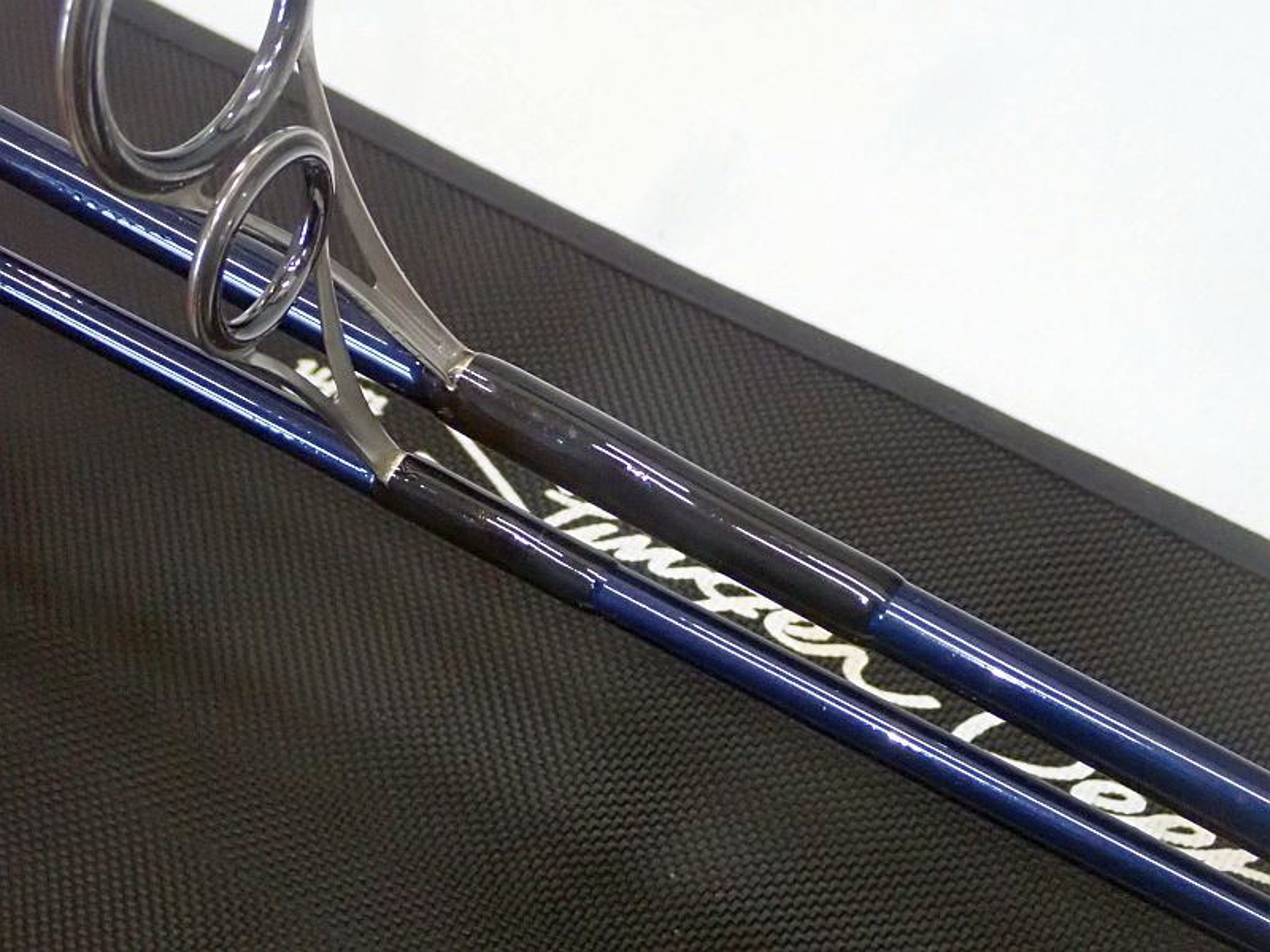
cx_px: 635
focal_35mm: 53
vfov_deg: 27.5
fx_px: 1944
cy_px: 476
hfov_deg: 36.2
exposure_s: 1/40
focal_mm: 9.61
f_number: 4.5
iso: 1600
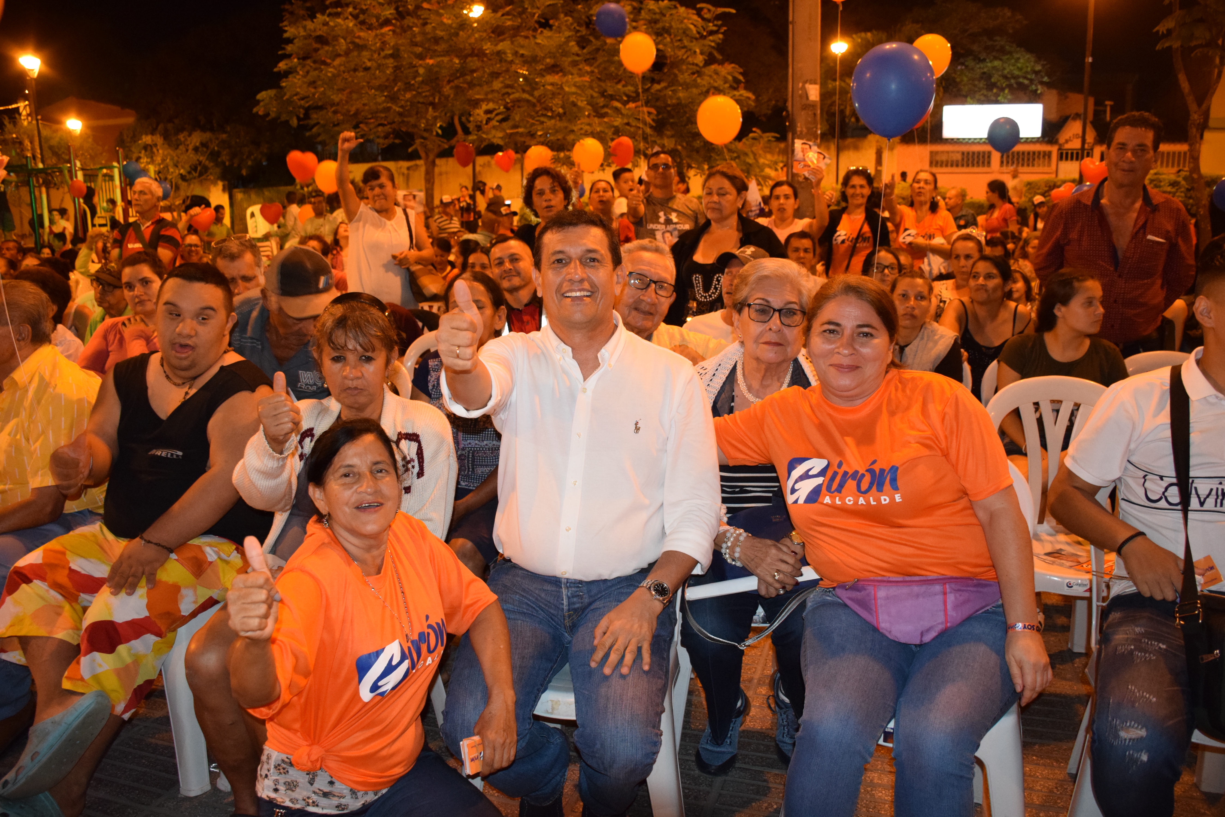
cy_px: 408
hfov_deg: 67.4
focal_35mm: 27
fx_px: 919
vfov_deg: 48.0
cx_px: 612
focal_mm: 18
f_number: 3.5
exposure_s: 1/30
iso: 2500
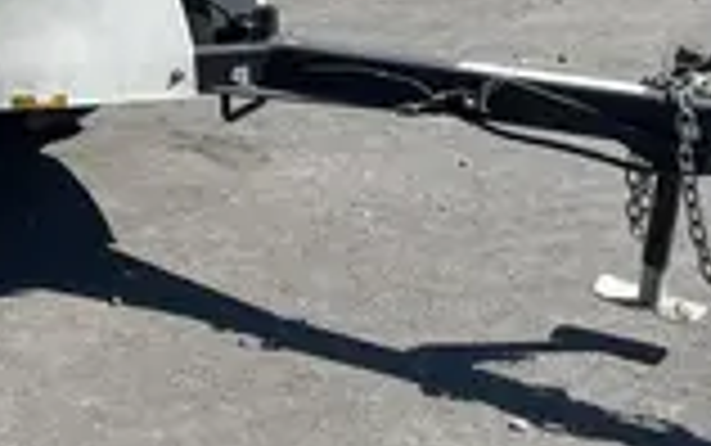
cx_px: -72
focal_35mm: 96
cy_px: -322
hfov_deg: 20.6
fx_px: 1862
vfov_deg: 12.6
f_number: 1.6
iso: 50
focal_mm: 5.1
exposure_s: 1/4149
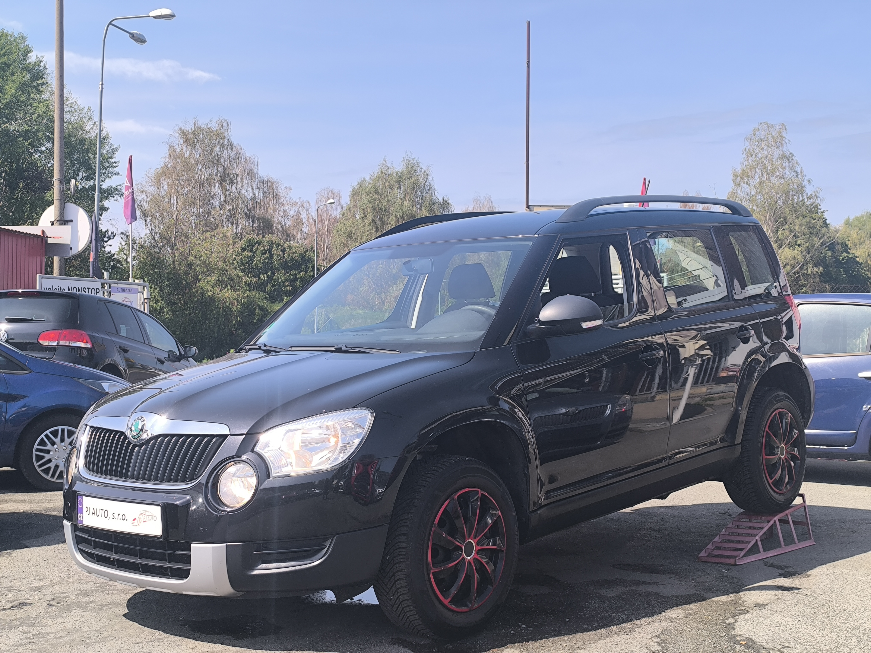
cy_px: 326
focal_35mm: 46
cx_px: 436
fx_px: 1157
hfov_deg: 41.2
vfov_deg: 31.5
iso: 50
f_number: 1.65
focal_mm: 6.14
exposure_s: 1/694
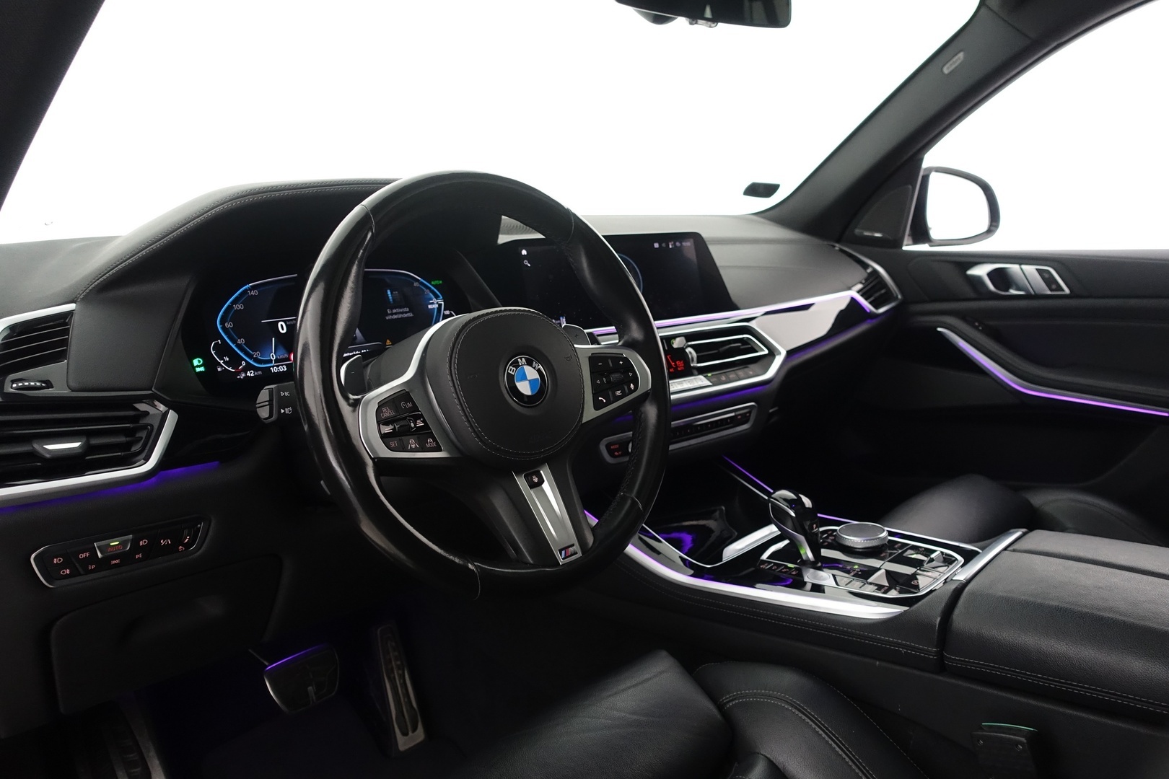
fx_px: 779
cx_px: 584
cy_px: 390
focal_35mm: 24
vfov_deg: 53.1
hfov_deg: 73.7
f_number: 2.5
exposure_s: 1/30
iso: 1000
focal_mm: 8.8
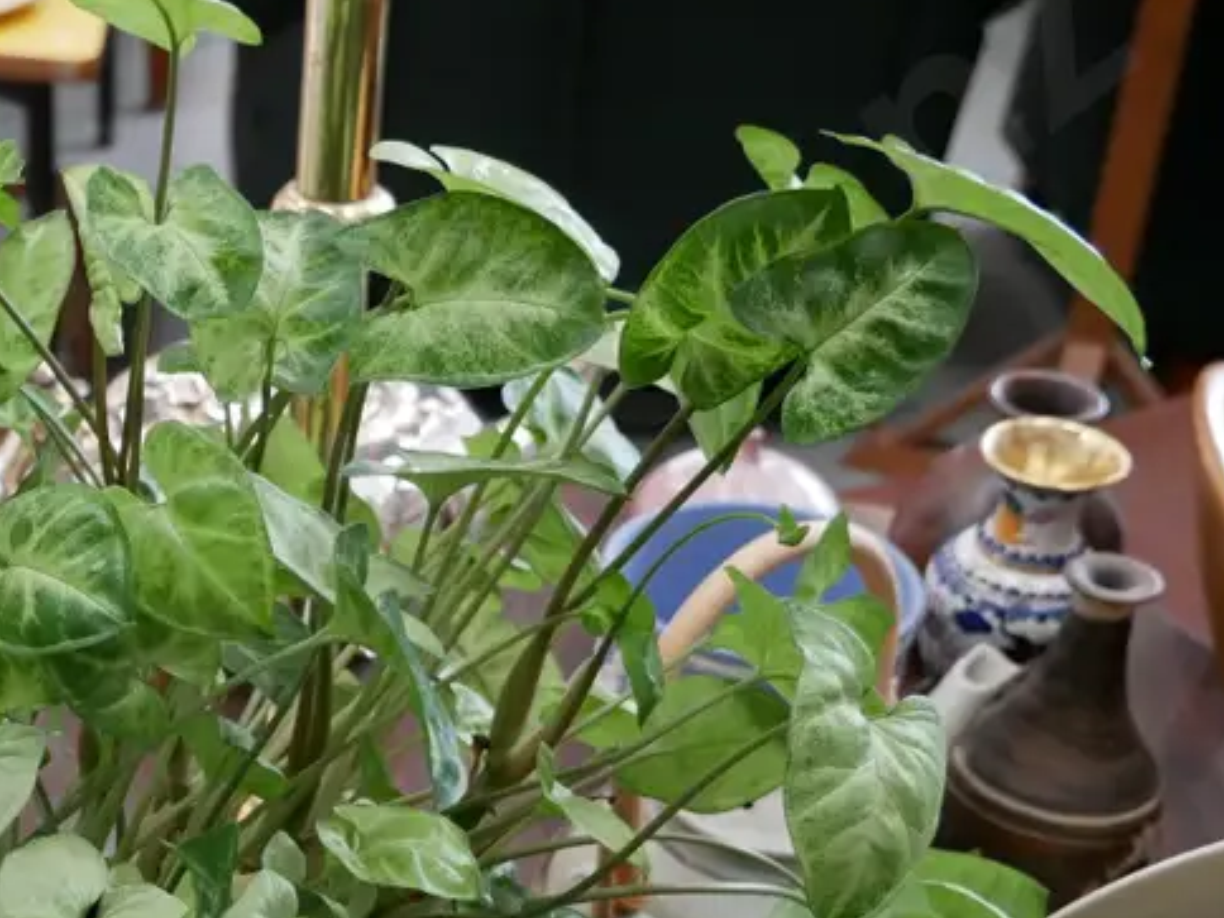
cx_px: 66
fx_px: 2546
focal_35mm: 72
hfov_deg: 25.9
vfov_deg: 20.1
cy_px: 786
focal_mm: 17
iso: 1600
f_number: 4
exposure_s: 1/60
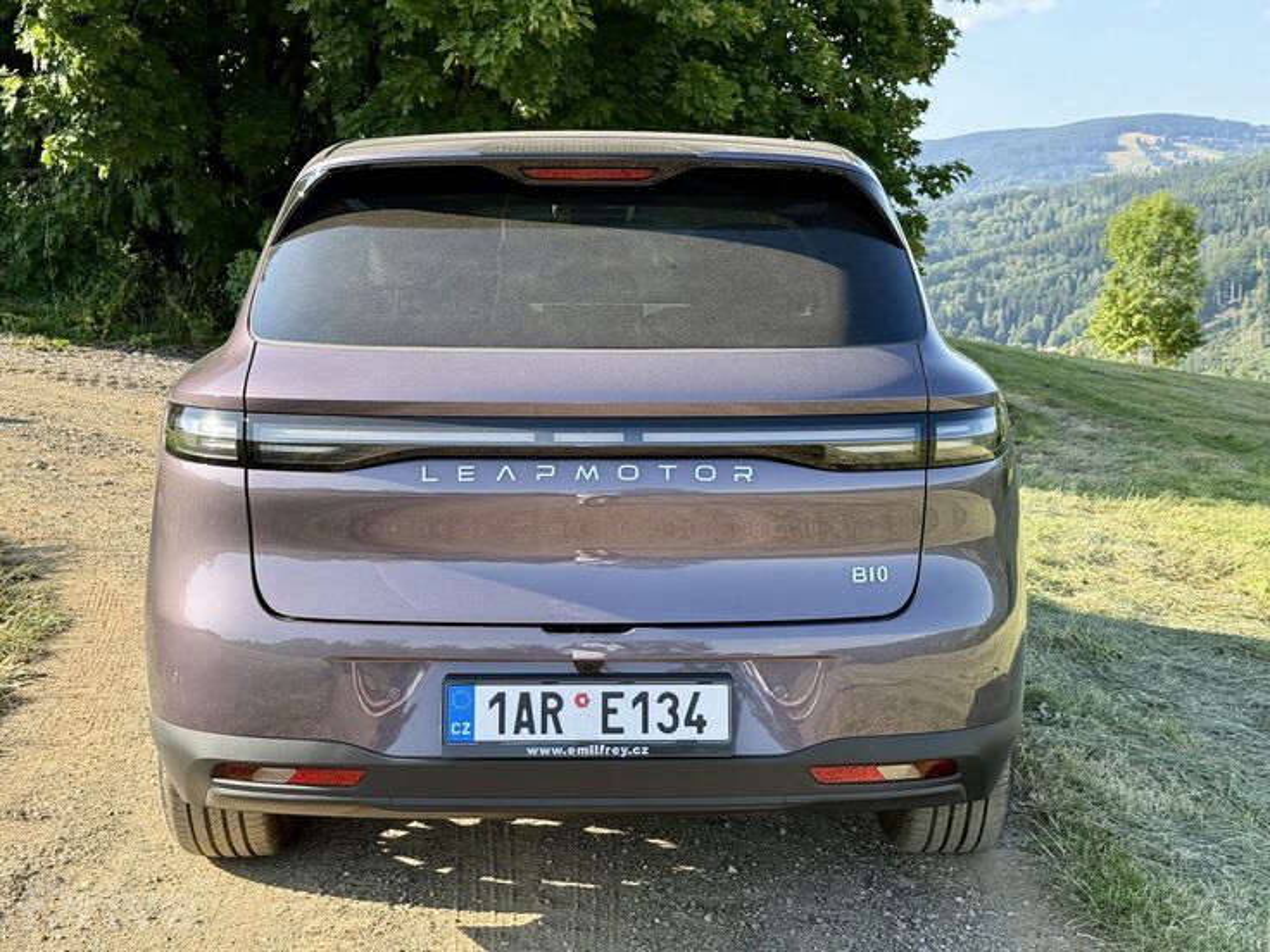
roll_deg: +1.5
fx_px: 1761
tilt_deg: -7.5
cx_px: 635
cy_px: 476
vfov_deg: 30.3
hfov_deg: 39.7
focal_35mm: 48
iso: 80
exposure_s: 1/1167
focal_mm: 6.76
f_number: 1.78
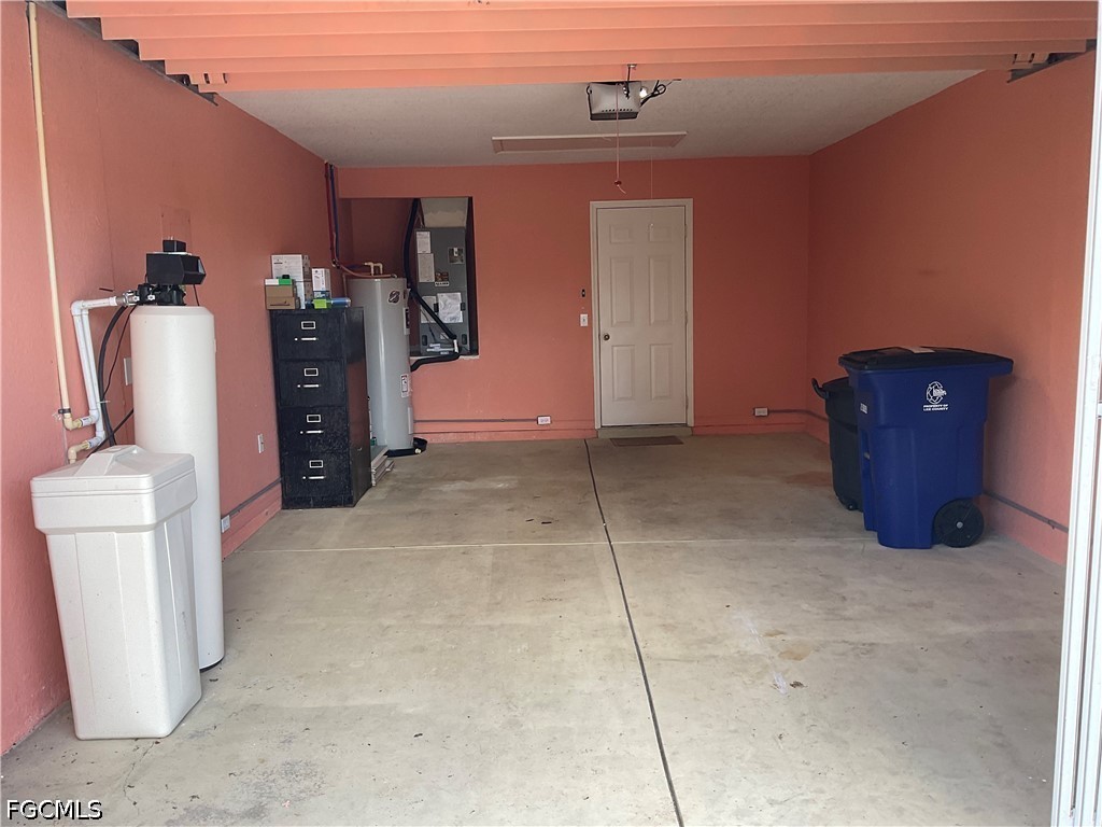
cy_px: 414
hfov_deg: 61.7
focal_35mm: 29
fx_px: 923
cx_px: 551
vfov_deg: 48.2
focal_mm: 3
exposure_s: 1/122
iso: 40
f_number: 1.8
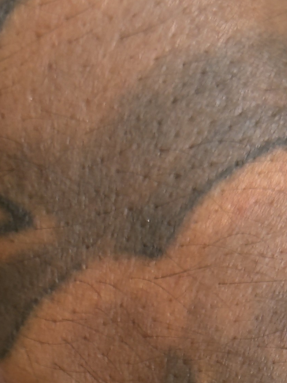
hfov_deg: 8.4
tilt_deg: -55.3
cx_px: 438
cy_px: 636
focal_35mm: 173
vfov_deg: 10.9
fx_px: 1913
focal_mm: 6.76
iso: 125
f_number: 1.78
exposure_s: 1/238
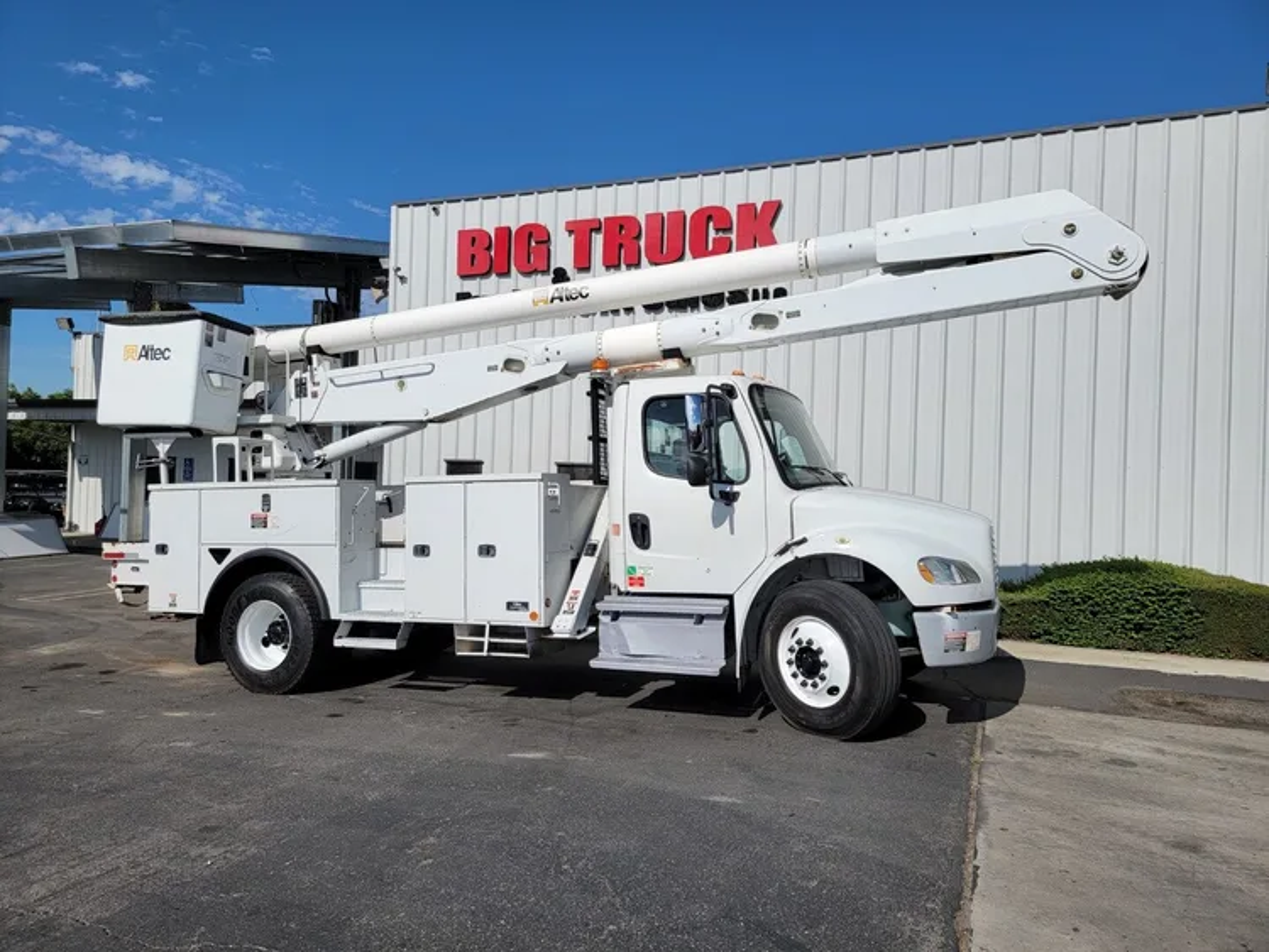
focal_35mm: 24
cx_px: 634
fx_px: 880
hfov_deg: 71.6
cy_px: 476
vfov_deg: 56.8
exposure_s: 1/1983
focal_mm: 6.7
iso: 16
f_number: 1.8
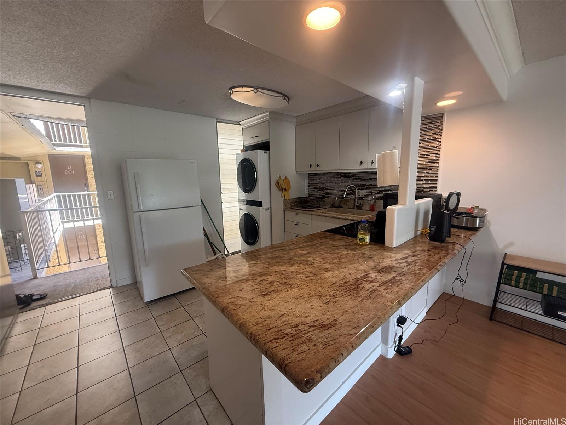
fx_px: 229
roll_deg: +0.6
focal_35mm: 14
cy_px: 212
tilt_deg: -9.2
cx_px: 283
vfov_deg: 85.7
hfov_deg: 102.1
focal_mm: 2.22
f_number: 2.2
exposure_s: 1/60
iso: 250
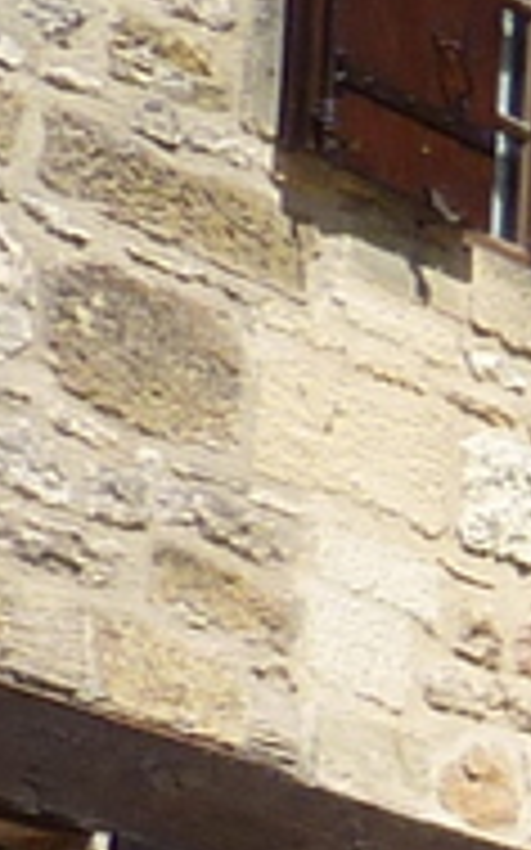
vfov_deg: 9.3
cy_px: 926
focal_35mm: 224
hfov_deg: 4.6
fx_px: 5191
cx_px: 2934
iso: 80
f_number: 4.5
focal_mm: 4.1
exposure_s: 1/400
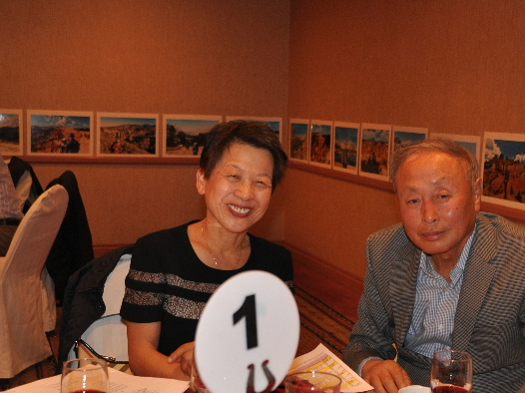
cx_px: 348
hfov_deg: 33.1
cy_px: 199
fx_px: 875
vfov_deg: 25.3
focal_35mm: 58
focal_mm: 27
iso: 800
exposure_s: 1/60
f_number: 4
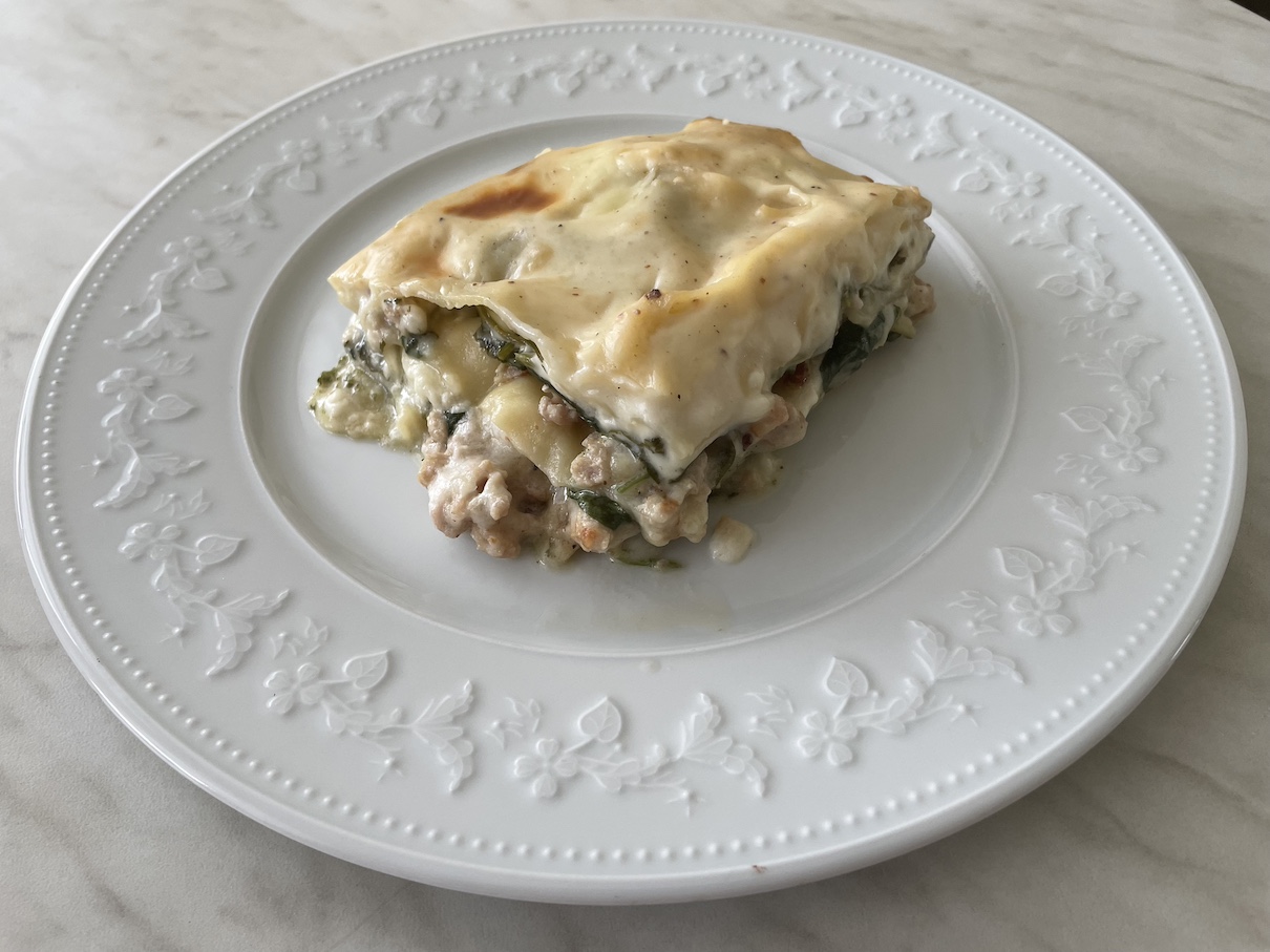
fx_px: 954
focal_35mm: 26
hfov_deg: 67.3
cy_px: 476
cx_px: 635
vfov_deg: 53.0
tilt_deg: -50.6
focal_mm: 4.2
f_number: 1.6
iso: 64
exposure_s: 1/121
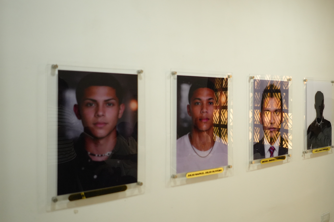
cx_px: 224
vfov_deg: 35.0
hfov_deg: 49.8
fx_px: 353
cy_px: 101
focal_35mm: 38
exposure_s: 1/800
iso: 3200
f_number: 2
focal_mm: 28
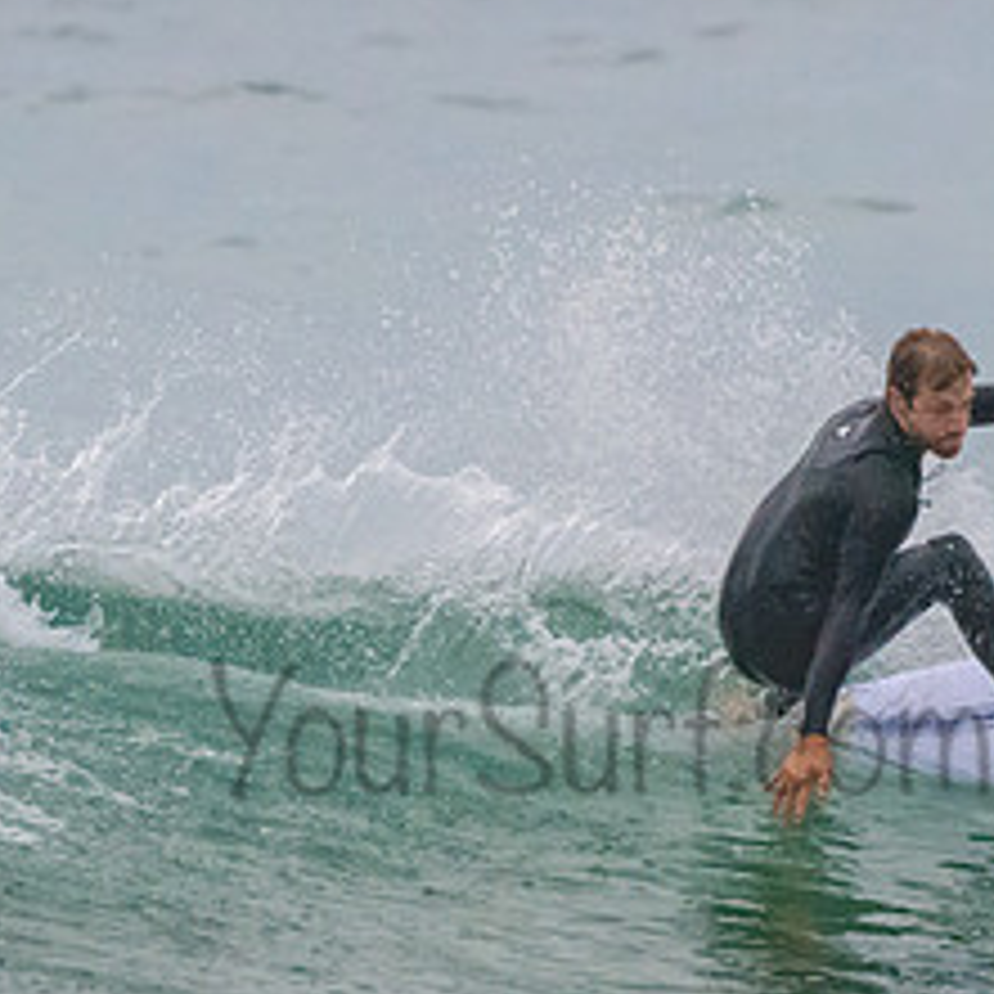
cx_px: 798
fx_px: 44443
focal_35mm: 1368
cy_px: 506
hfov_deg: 1.3
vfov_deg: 1.3
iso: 2800
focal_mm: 500
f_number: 5.6
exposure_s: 1/1250
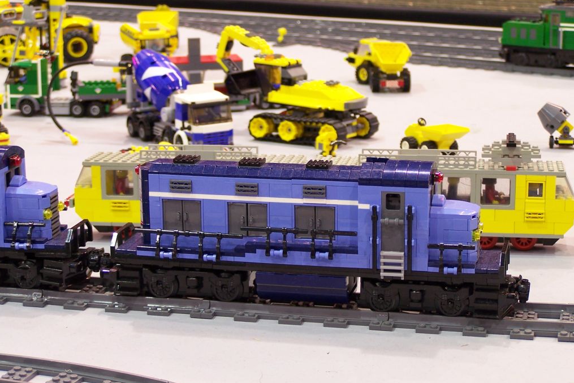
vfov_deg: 15.9
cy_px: 188
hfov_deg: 23.6
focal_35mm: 86
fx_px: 1371
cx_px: 285
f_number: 3.2
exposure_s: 1/3
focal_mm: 13.7
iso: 80
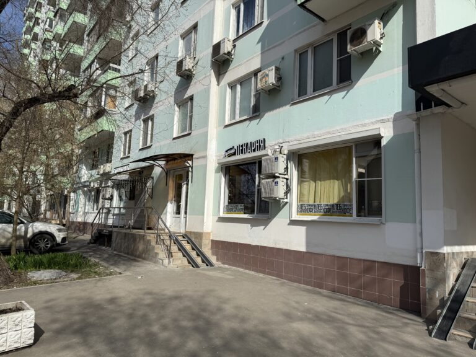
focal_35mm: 24
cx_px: 238
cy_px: 178
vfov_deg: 56.8
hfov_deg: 71.6
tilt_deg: +7.6
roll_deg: -2.6
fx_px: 330
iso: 80
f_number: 1.78
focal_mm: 6.76
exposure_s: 1/7353
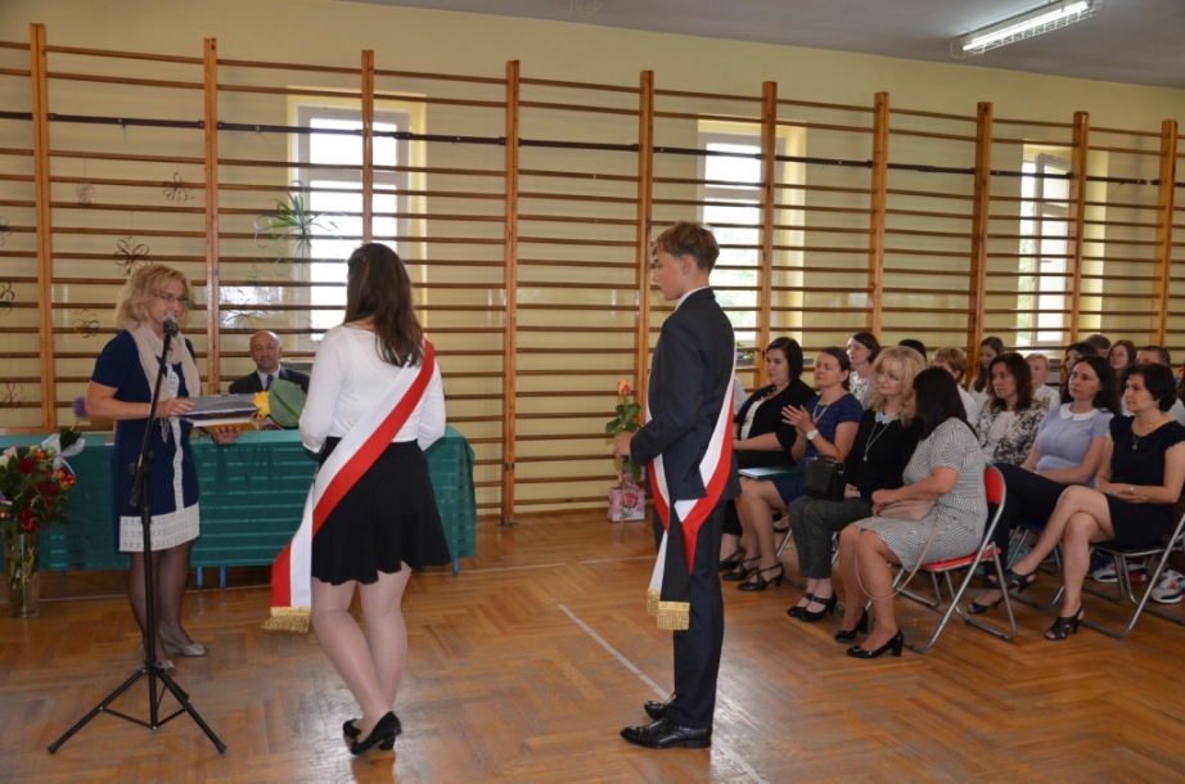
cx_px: 592
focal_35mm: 33
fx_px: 1084
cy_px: 392
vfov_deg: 39.8
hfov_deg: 57.3
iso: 400
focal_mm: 22
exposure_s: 1/125
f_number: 3.8
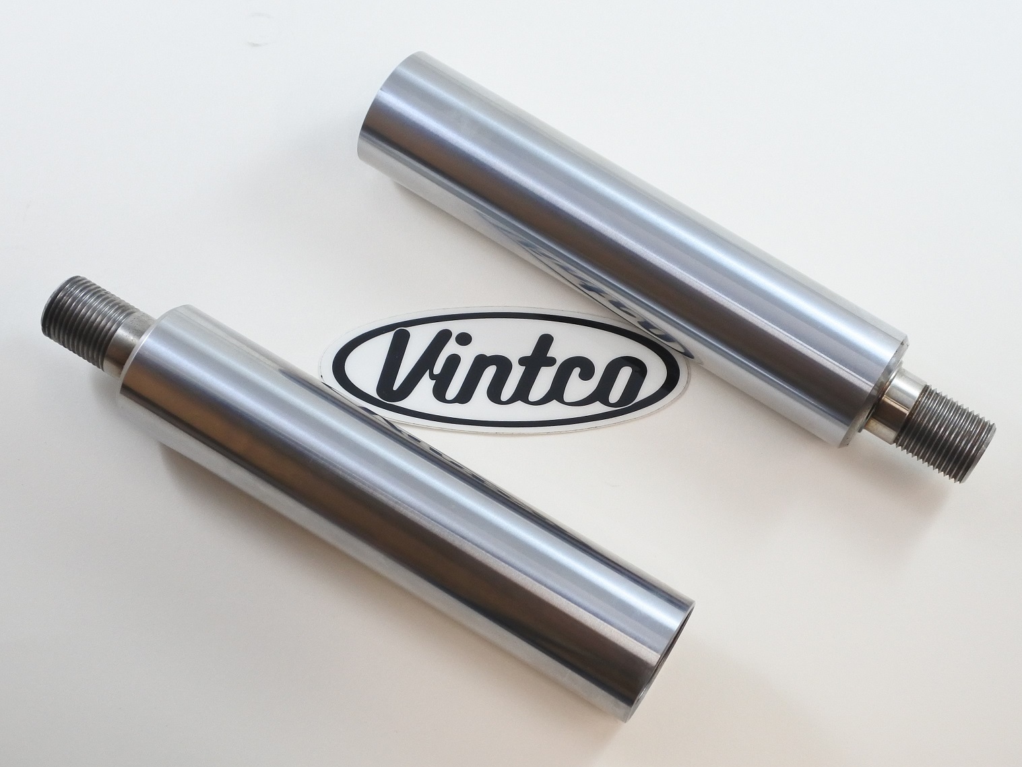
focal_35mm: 37
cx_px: 503
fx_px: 1092
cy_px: 385
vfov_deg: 38.7
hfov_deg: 50.1
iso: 500
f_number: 4
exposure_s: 1/125
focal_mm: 12.8
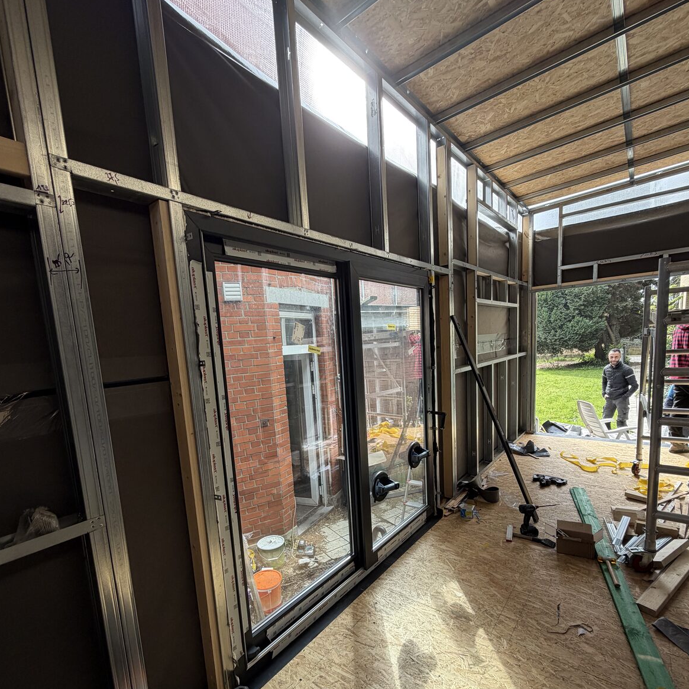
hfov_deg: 84.0
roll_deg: +3.4
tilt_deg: -9.5
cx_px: 342
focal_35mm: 17
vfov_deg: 83.3
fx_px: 383
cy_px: 400
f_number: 2.2
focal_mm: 2.22
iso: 80
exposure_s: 1/121
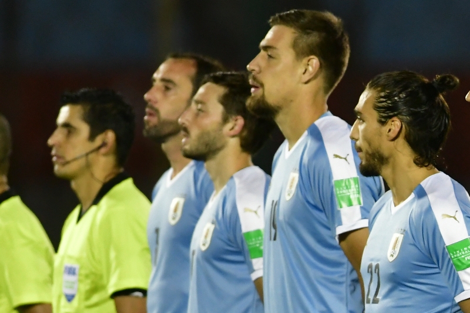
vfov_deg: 2.3
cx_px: 235
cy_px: 156
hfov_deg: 3.4
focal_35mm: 600
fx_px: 7831
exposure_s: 1/640
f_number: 3.5
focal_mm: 400
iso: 2500
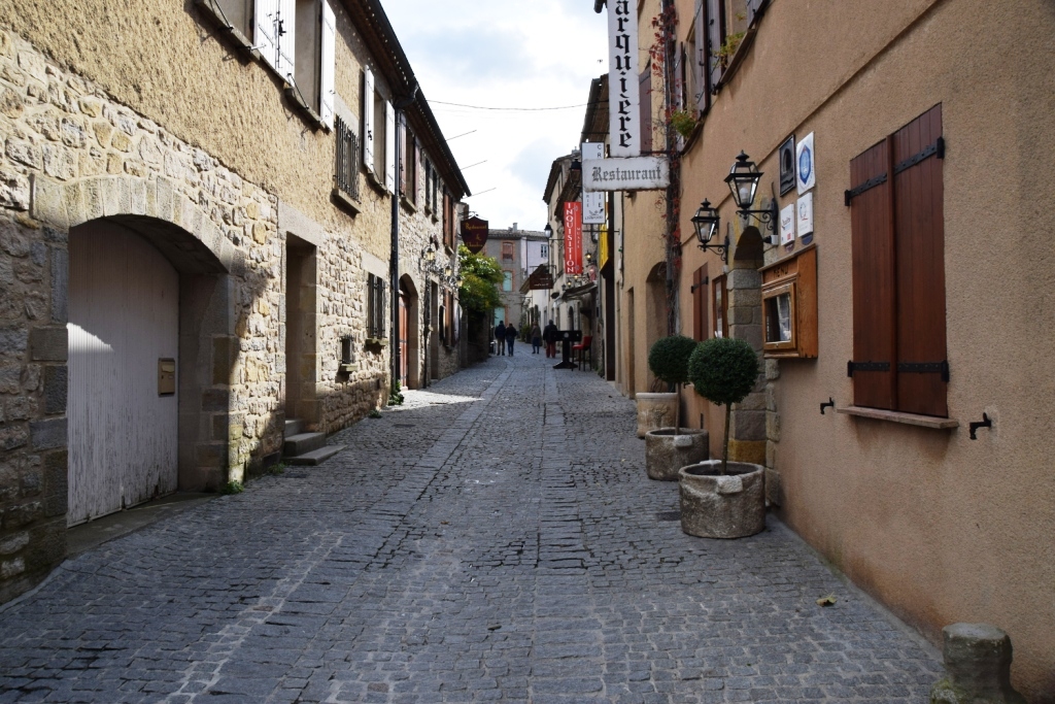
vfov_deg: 47.9
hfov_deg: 67.4
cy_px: 352
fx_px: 791
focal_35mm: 27
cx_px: 528
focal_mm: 18
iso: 200
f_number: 9
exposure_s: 1/320
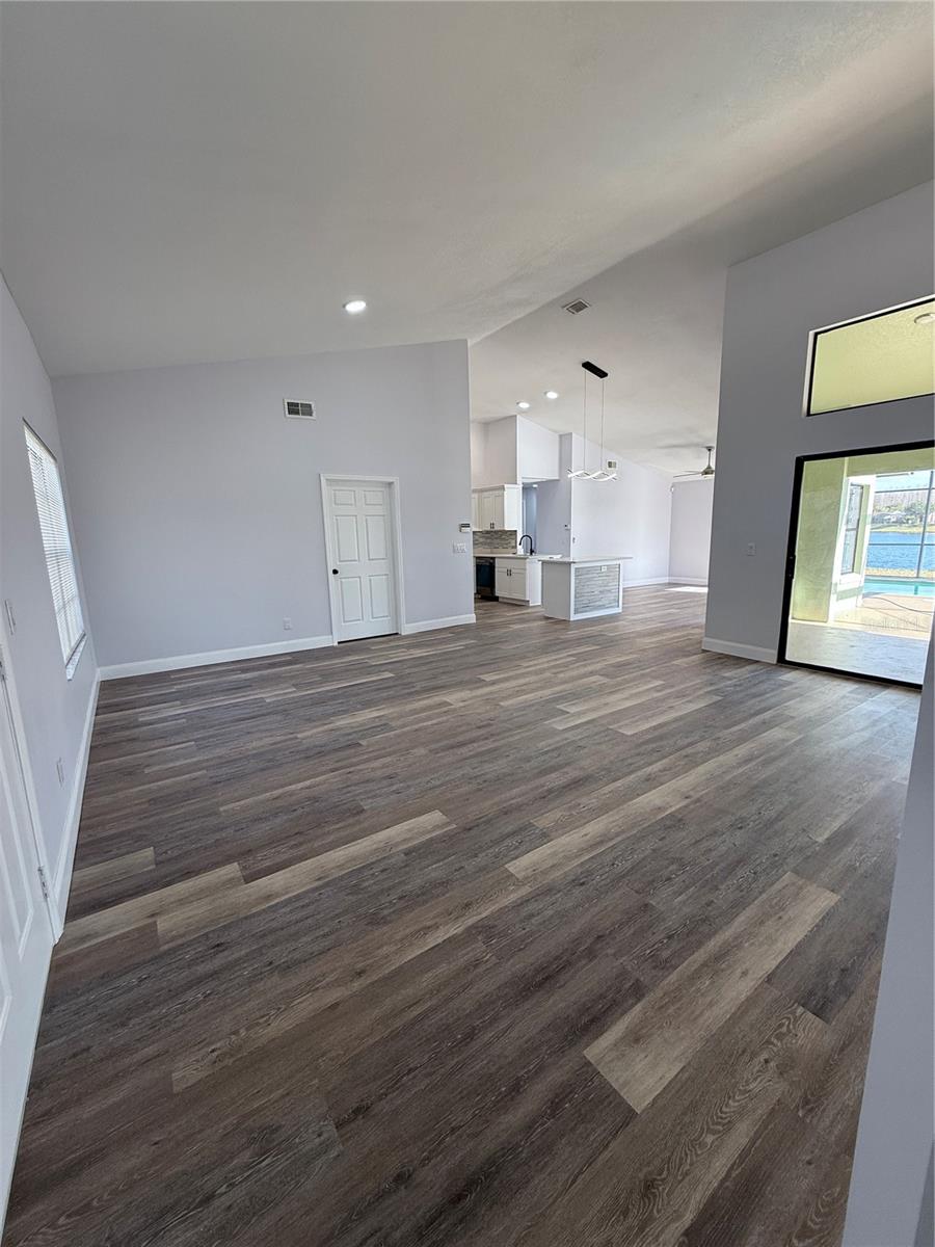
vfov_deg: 102.1
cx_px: 468
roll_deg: +1.6
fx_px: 504
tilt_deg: -9.8
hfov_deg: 85.7
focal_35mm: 14
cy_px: 624
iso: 80
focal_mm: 2.22
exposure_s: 1/120
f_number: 2.2
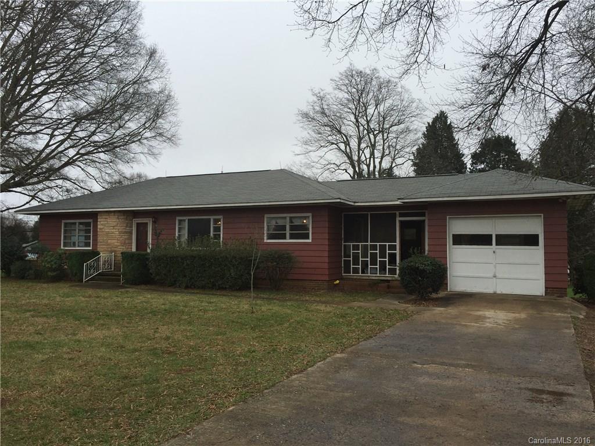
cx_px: 298
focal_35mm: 29
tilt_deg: +2.3
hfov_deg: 61.7
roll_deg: -0.3
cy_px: 223
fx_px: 498
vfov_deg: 48.2
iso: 32
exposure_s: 1/618
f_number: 2.2
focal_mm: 4.15
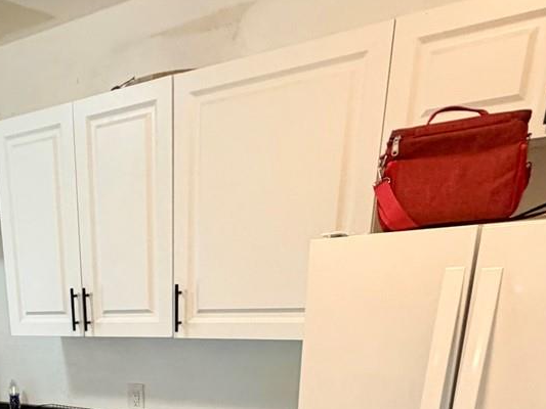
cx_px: 52
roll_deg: +4.6
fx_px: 663
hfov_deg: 41.2
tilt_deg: -24.6
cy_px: 554
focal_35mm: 42
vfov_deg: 27.6
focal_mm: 2.22
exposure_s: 1/60
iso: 320
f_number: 2.2
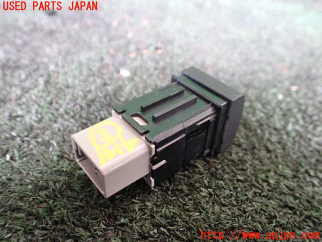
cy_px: 121
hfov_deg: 60.0
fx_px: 279
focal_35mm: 30
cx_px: 161
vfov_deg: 46.8
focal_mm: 5.4
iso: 800
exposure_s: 1/40
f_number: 2.3
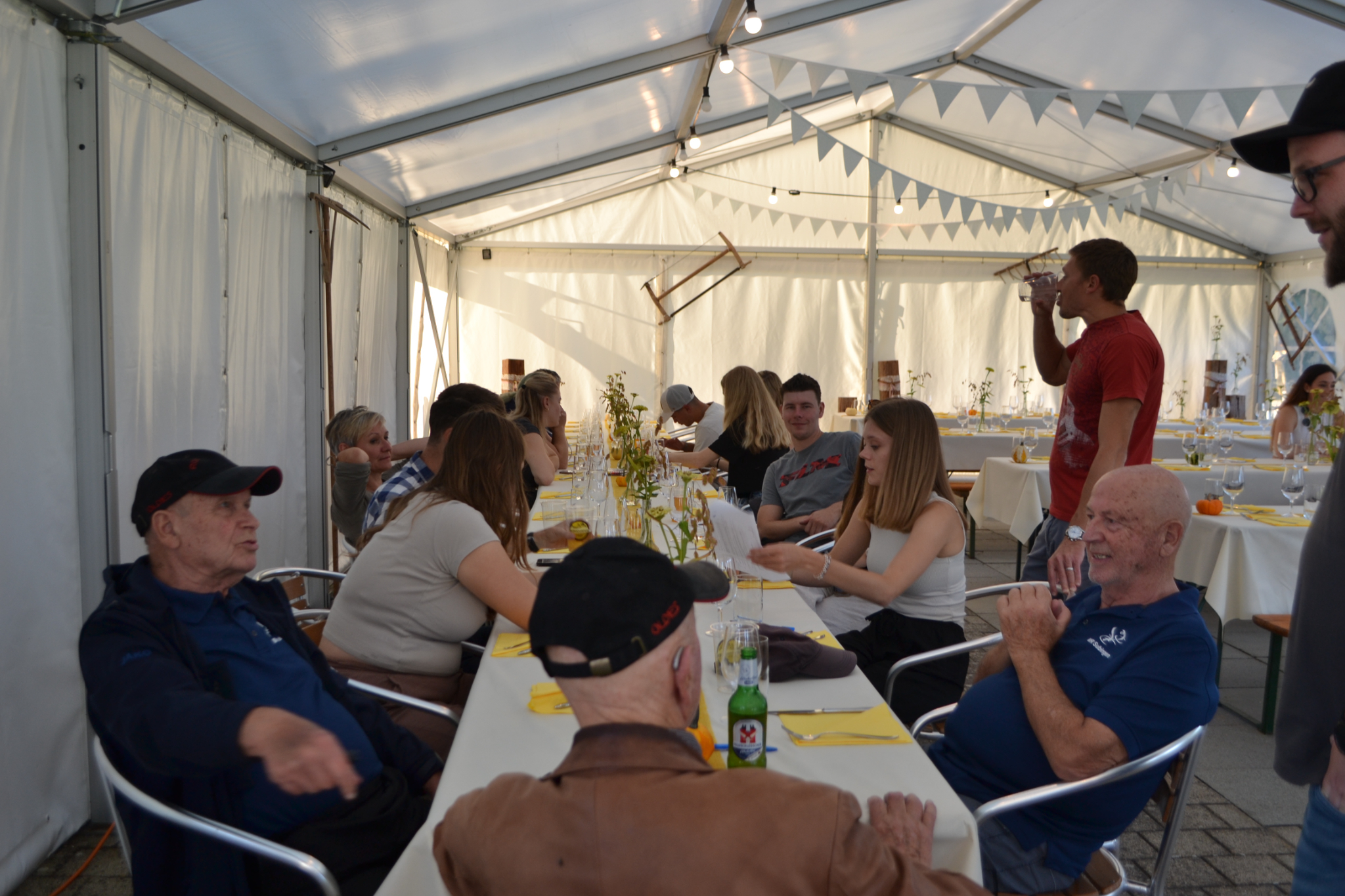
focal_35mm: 33
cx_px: 672
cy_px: 448
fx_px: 1233
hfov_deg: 57.2
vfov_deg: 40.0
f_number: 4
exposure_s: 1/60
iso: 100
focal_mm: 22
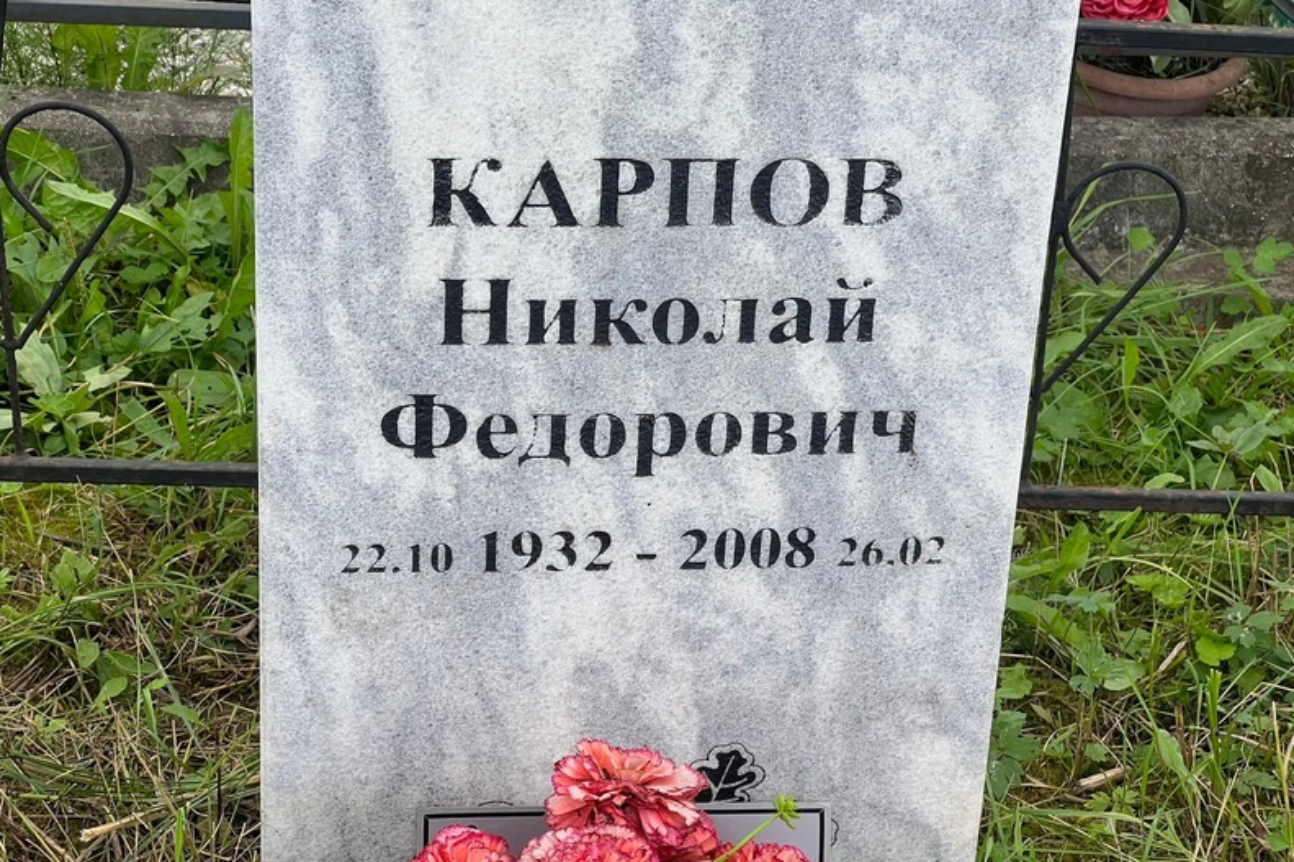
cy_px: 417
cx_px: 651
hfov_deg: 25.1
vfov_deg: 16.8
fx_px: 2911
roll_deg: -4.7
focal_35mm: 81
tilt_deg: -28.9
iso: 32
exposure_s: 1/214
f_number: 2.8
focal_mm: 9
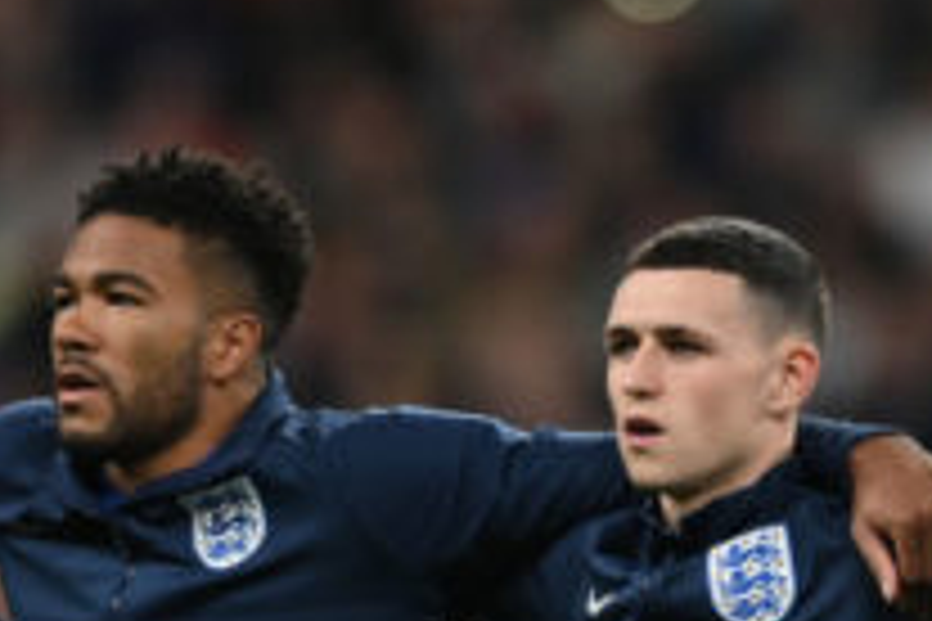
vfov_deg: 0.9
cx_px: 783
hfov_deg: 1.4
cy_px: 828
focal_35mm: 1481
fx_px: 38338
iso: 800
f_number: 3.2
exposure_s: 1/640
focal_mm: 400
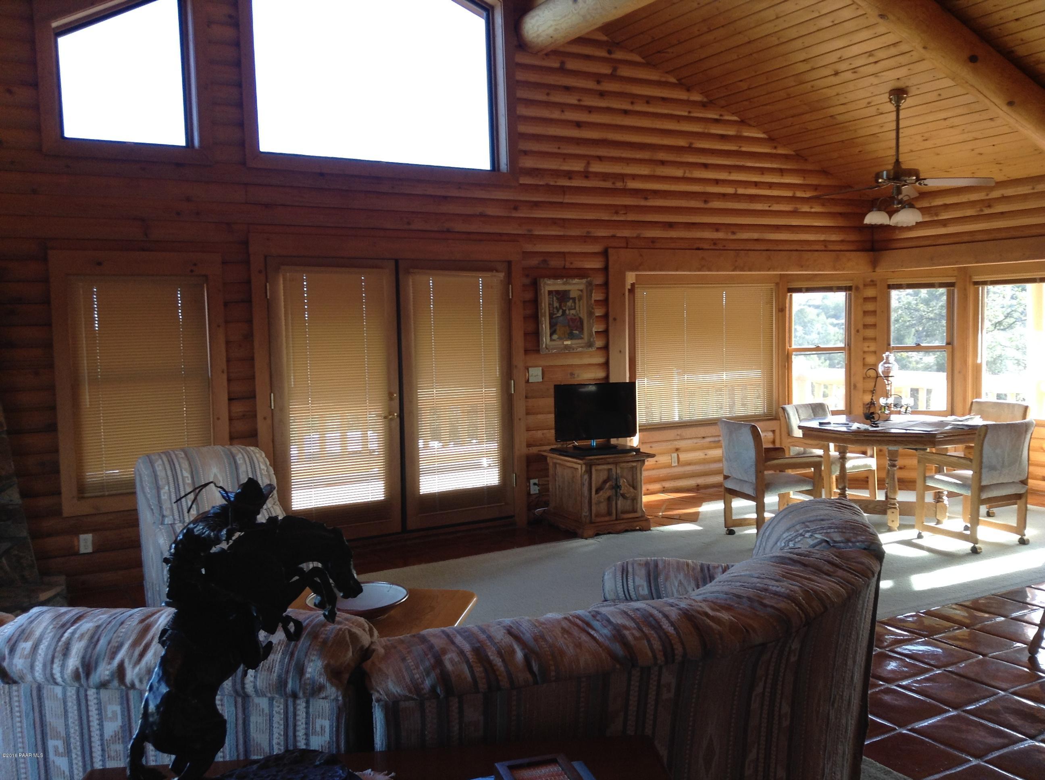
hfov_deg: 55.4
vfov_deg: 42.8
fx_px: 995
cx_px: 522
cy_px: 390
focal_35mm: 33
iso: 32
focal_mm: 3.3
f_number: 2.4
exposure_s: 1/33
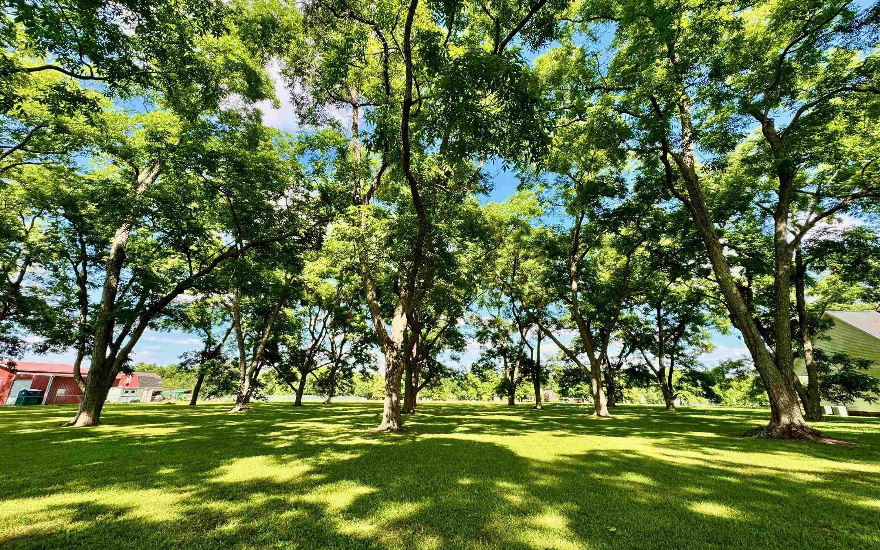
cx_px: 442
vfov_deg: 74.8
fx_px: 360
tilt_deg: +17.6
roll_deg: -0.7
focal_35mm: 15
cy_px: 278
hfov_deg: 101.5
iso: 40
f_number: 2.2
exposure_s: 1/347
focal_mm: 2.22
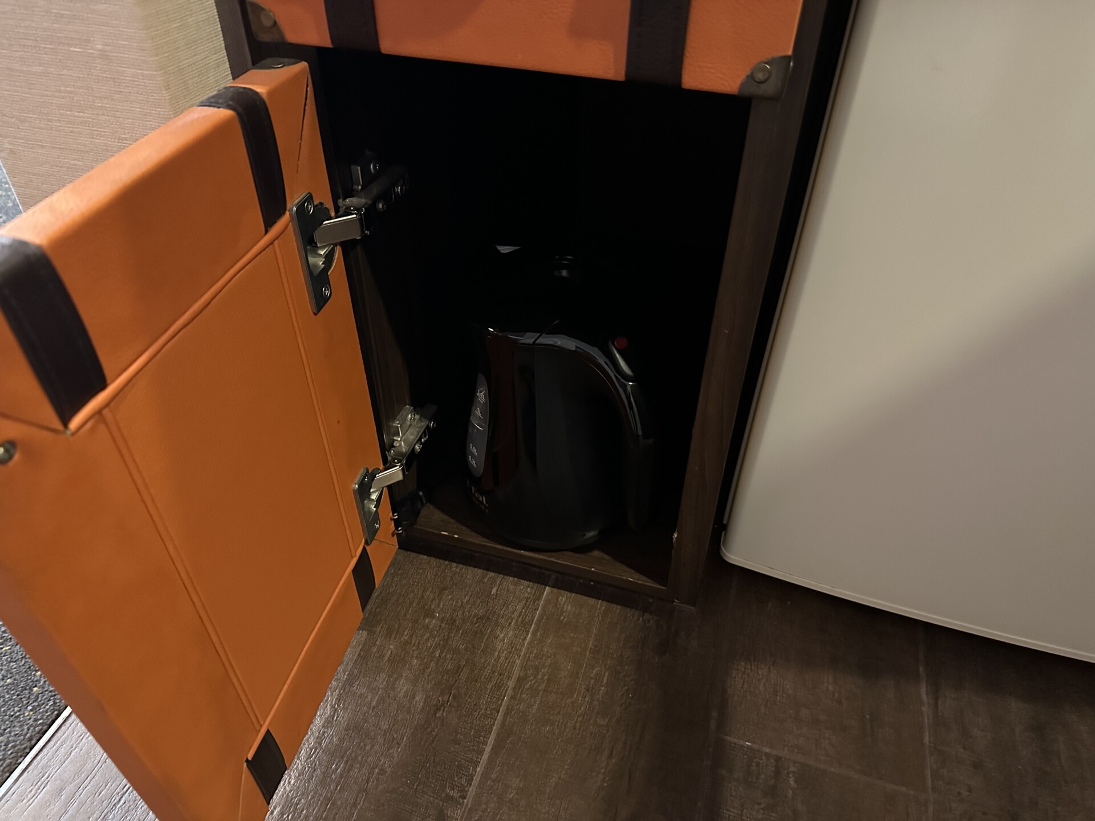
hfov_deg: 71.6
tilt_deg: -39.6
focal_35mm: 24
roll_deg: -0.7
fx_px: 759
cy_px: 410
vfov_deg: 56.8
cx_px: 548
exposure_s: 1/30
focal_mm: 6.86
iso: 1250
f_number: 1.78
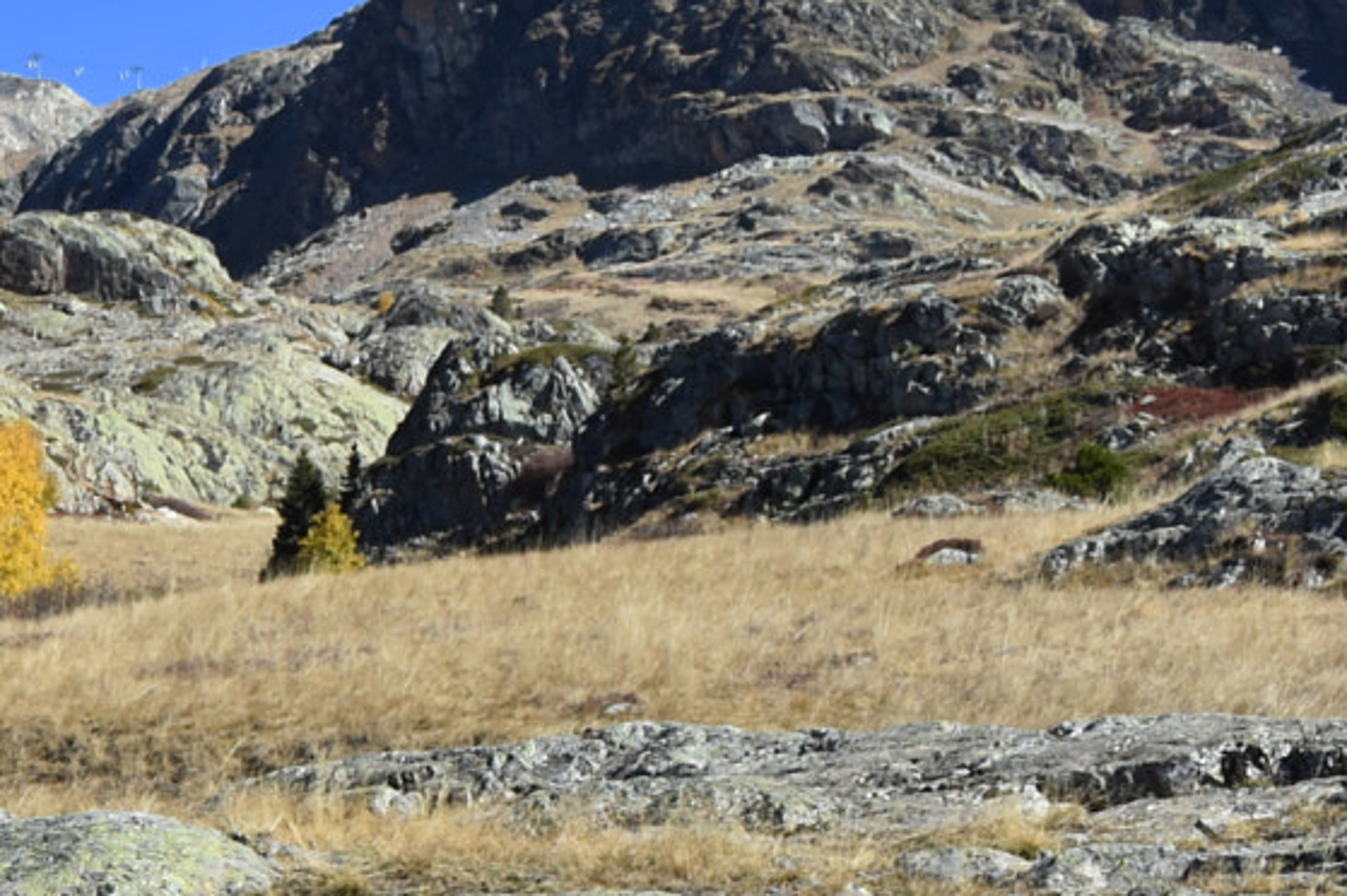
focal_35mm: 110
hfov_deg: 16.4
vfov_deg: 11.8
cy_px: 1422
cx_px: -867
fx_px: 4113
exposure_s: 1/500
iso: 250
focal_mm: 20
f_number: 8
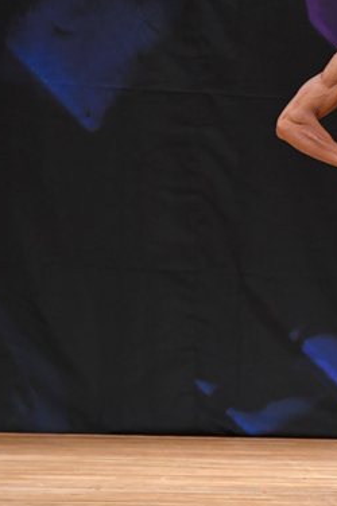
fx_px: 7835
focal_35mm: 557
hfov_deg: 2.5
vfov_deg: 3.7
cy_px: 217
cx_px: 466
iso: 3200
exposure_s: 1/400
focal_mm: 180
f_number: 5.6
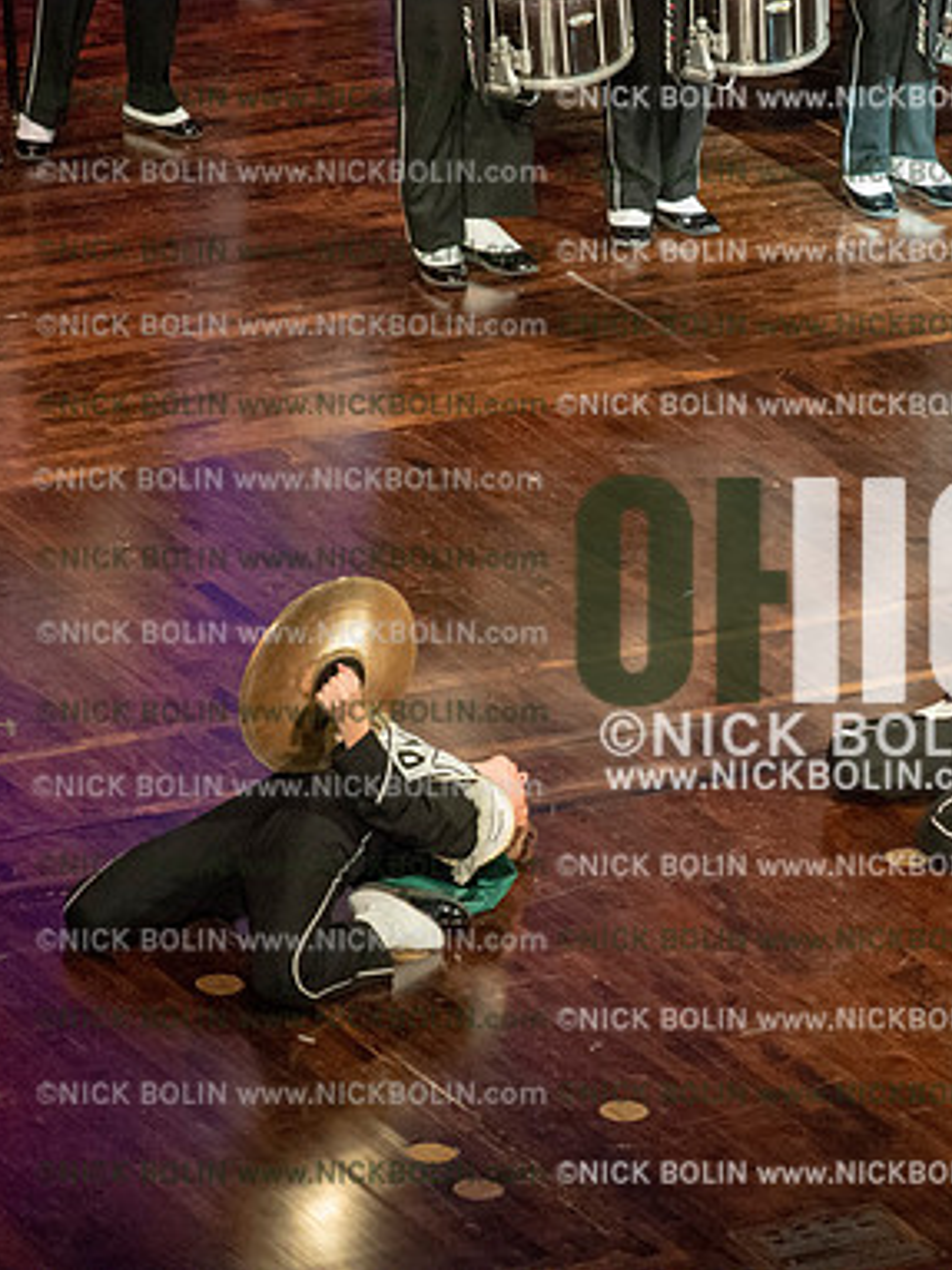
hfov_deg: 5.1
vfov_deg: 6.8
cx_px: 809
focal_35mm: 291
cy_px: 633
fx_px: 10677
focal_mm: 200
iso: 8000
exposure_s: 1/320
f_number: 5.6
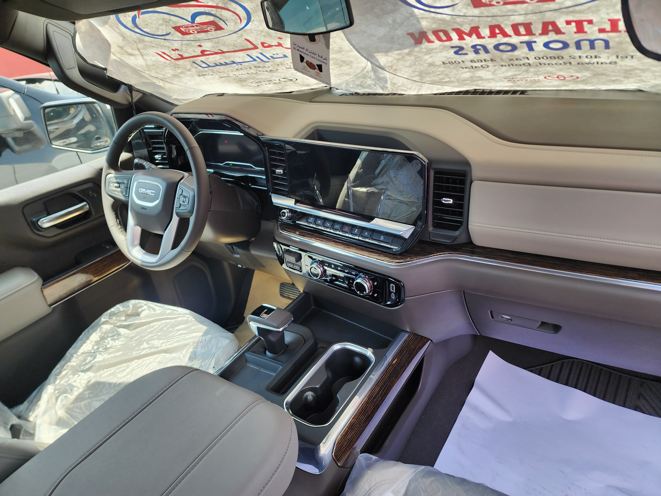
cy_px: 248
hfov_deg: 73.9
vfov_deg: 58.9
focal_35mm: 23
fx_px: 439
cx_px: 330
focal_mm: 6.4
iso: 25
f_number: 1.8
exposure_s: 1/180
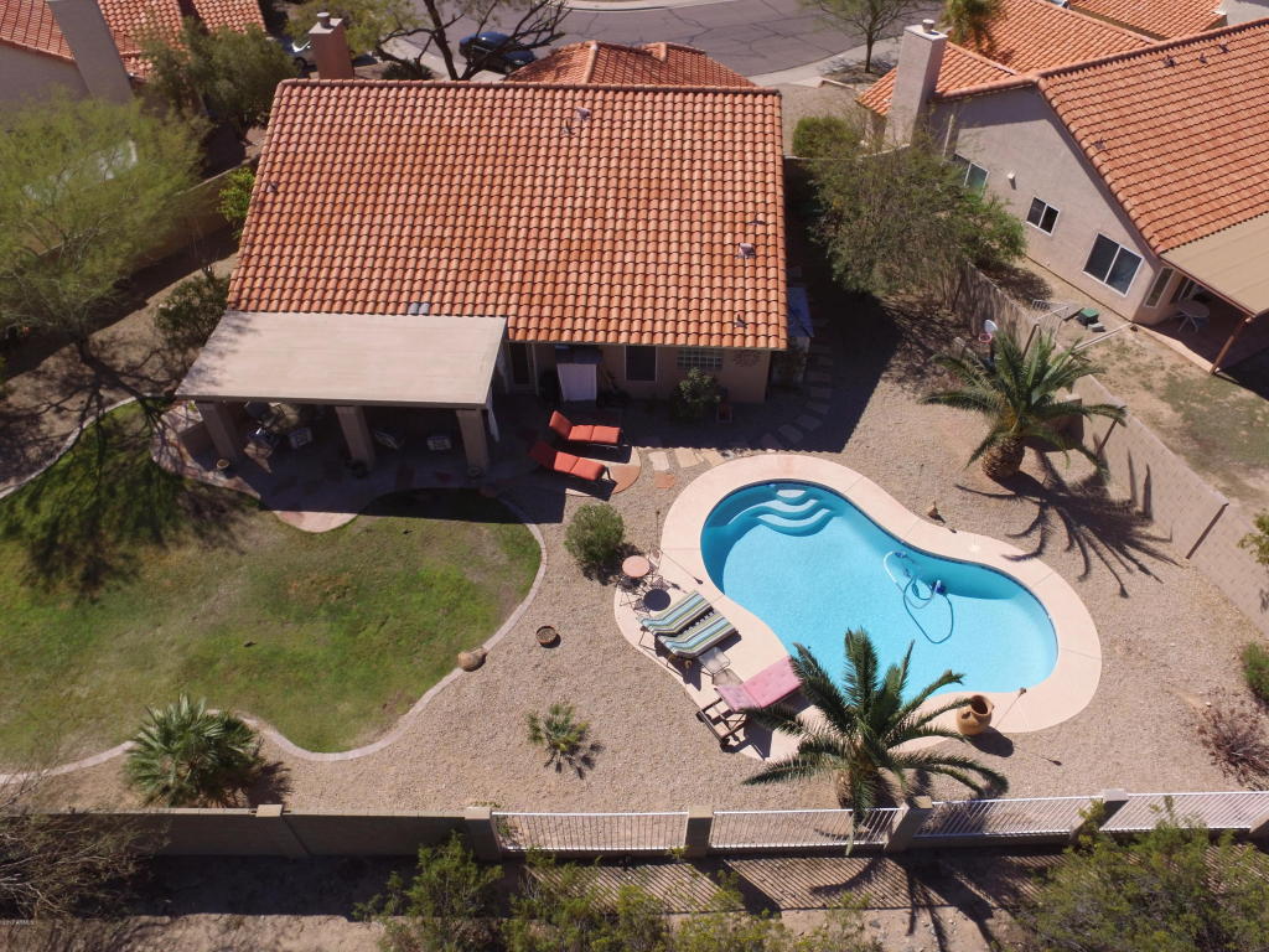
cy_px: 476
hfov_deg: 81.7
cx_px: 634
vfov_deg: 66.0
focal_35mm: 20
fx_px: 733
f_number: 2.8
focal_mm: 3.61
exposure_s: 1/1695
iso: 100
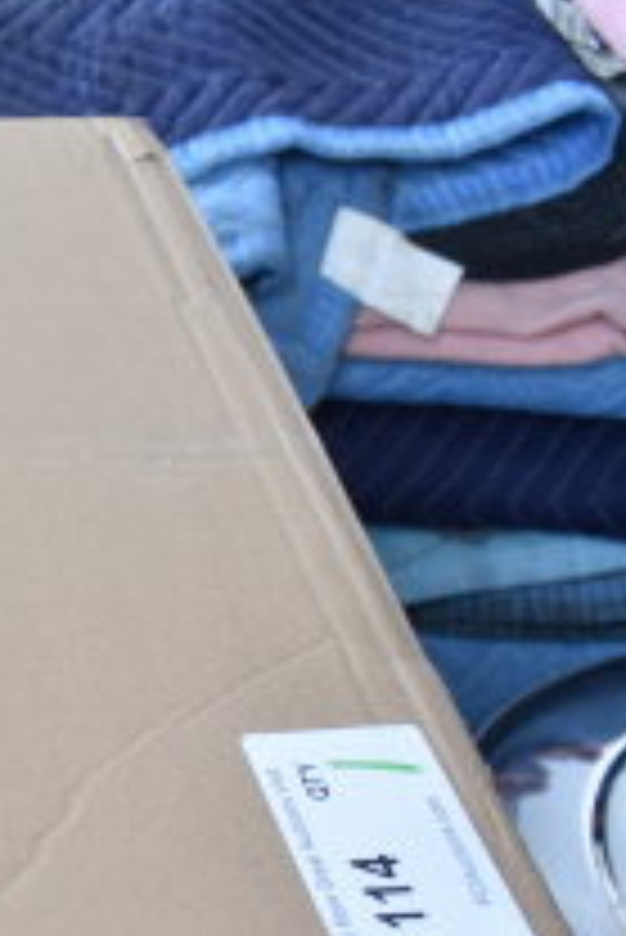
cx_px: -689
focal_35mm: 88
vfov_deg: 23.0
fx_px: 2291
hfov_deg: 13.1
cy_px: 637
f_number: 4.5
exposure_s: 1/80
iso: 200
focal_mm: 20
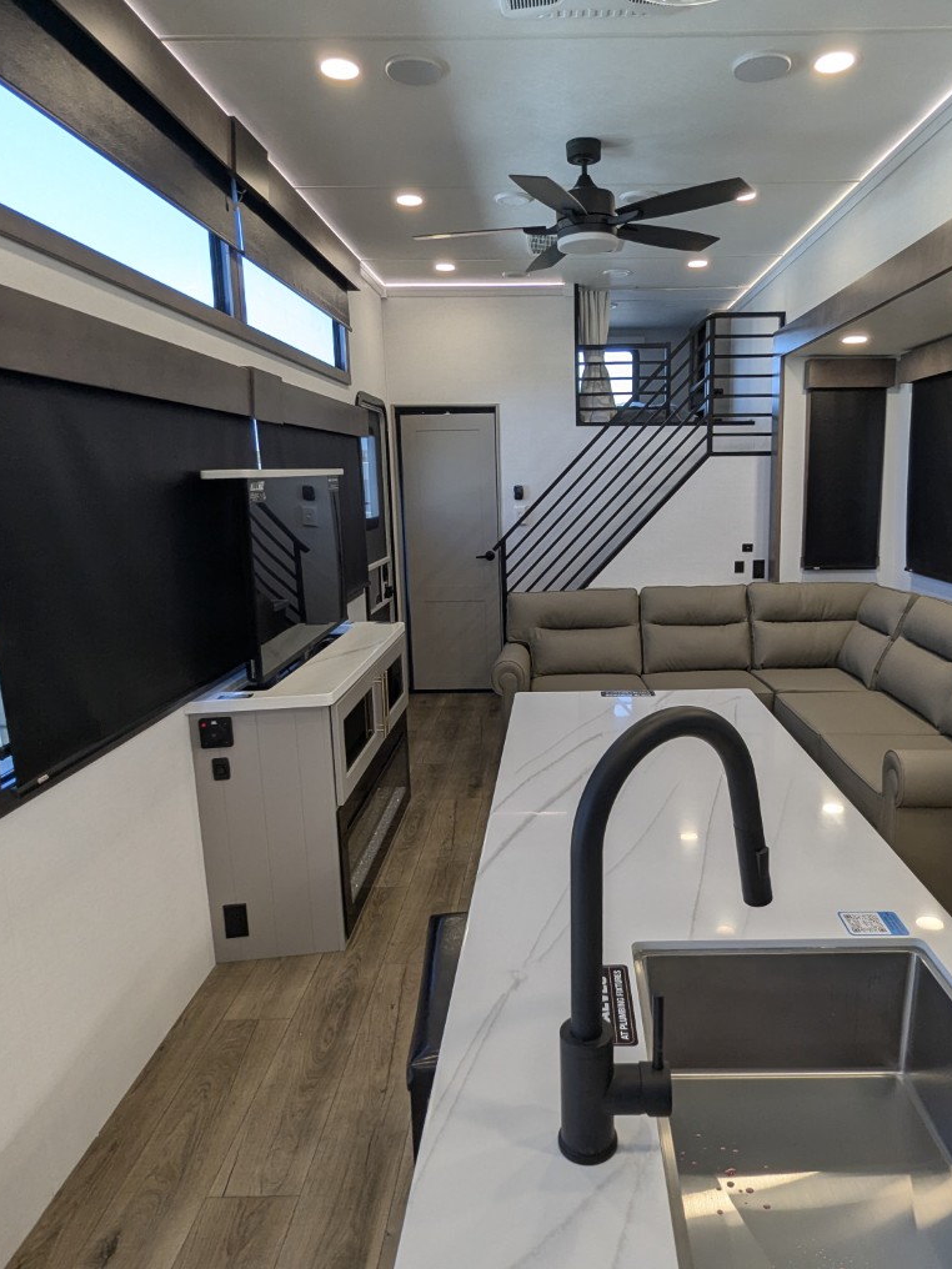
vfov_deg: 76.4
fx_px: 807
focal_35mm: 22
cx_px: 558
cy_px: 636
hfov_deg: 60.7
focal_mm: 2.35
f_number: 2.2
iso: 57
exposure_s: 1/45
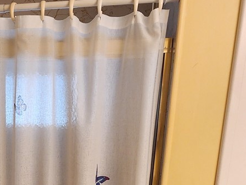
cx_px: 12
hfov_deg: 37.1
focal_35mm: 47
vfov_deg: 28.5
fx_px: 334
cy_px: 194
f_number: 2.2
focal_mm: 2.2
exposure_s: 1/60
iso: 160
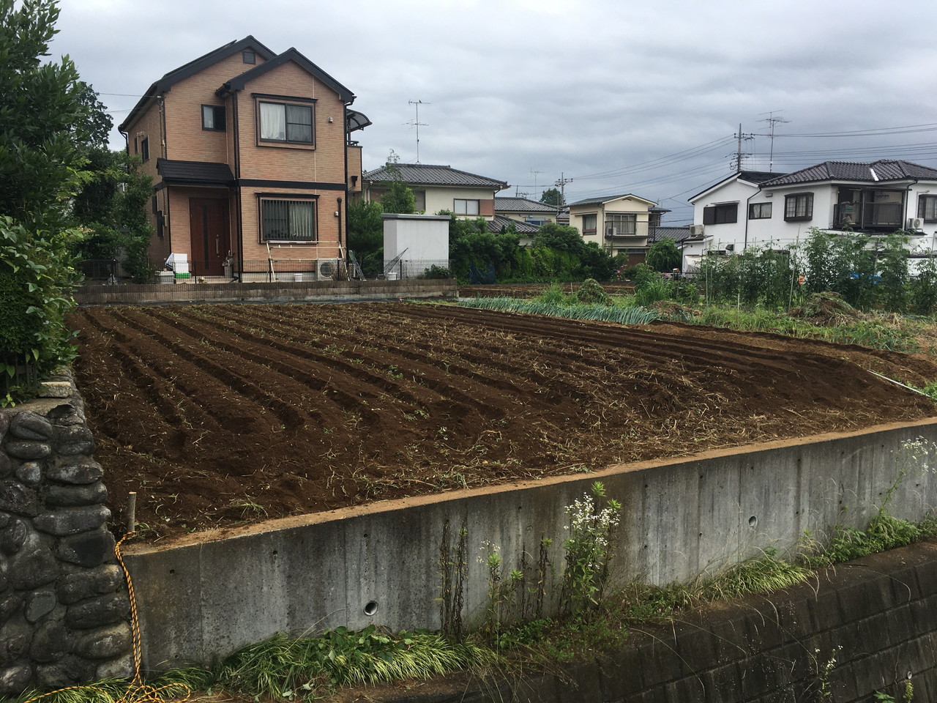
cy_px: 352
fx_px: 785
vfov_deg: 48.2
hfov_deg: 61.7
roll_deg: -0.1
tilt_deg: -7.0
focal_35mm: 29
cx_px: 468
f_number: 2.2
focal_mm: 4.15
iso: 25
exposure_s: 1/668
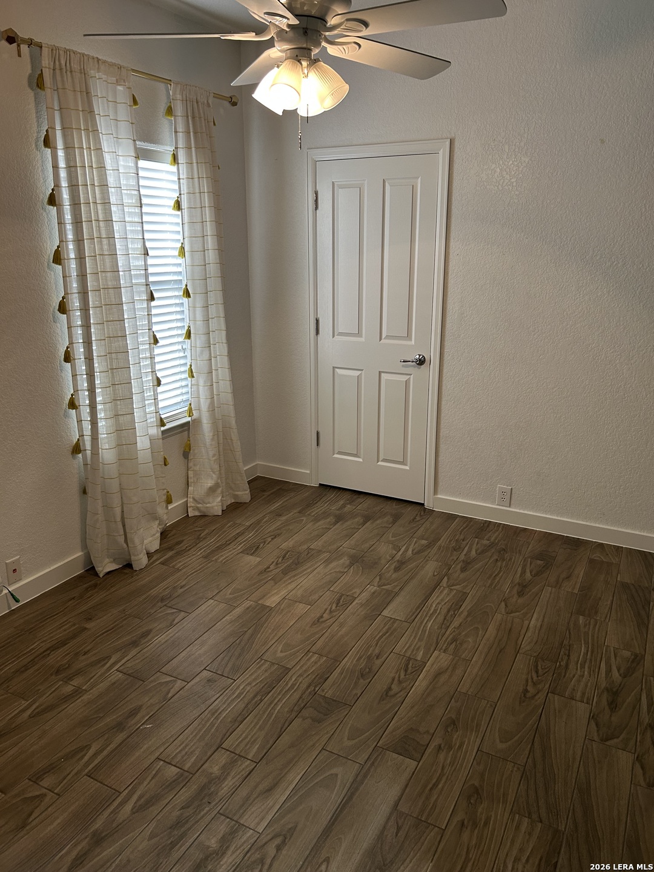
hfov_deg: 53.1
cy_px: 436
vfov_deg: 67.3
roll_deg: +0.6
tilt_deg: -15.2
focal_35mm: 26
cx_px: 327
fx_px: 655
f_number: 1.5
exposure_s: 1/60
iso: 160
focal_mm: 5.7
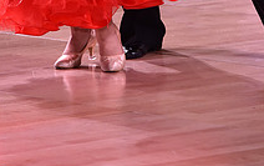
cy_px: -187
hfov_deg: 4.2
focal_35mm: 502
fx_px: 3616
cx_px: 128
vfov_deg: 2.6
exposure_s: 1/250
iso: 1600
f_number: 4.5
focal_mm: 180
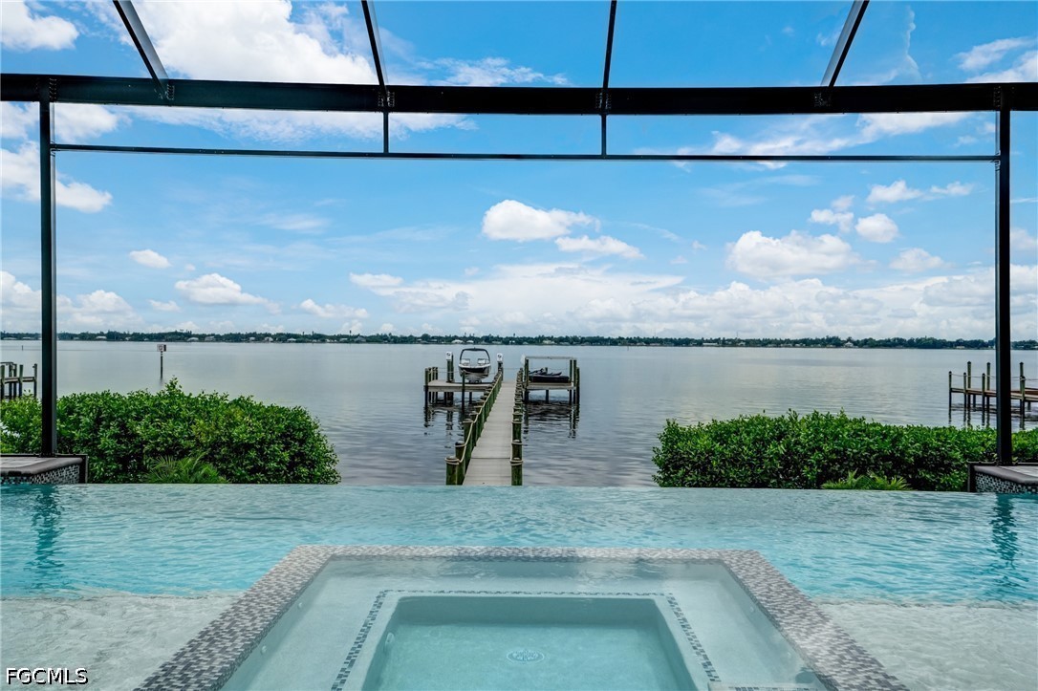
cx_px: 519
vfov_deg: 37.8
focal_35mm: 35
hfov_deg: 54.5
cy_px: 346
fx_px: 1009
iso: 400
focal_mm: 35
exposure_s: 1/800
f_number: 9
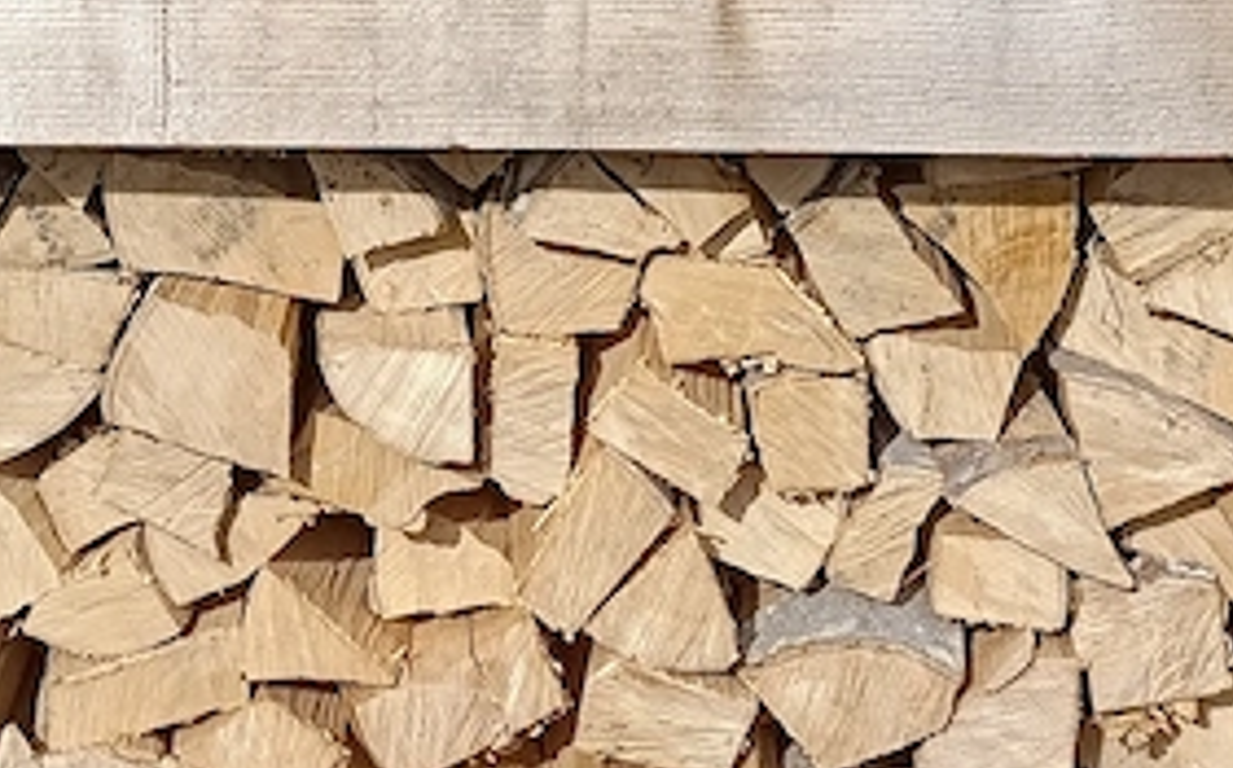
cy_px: -678
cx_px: 456
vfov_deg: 13.3
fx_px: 2921
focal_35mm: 87
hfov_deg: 23.8
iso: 50
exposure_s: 1/358
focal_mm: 6.11
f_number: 1.7
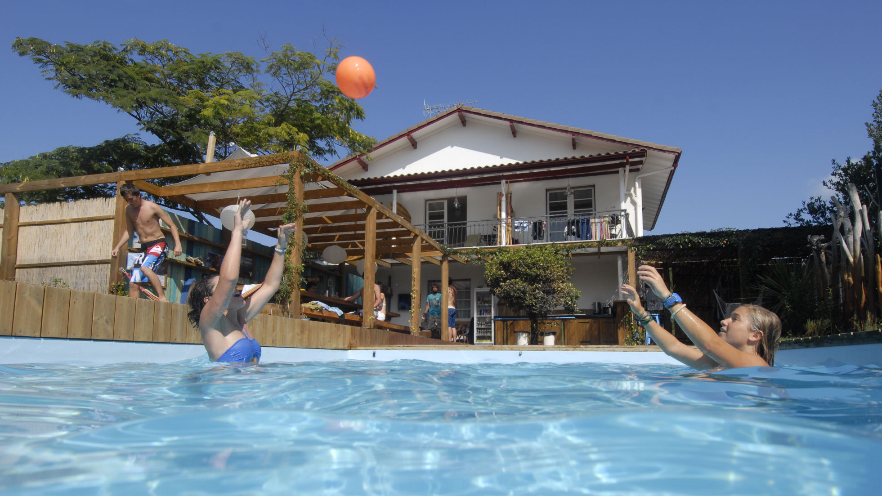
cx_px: 449
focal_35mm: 23
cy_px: 283
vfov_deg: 49.4
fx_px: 538
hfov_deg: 78.7
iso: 200
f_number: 10
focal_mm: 14
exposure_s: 1/400
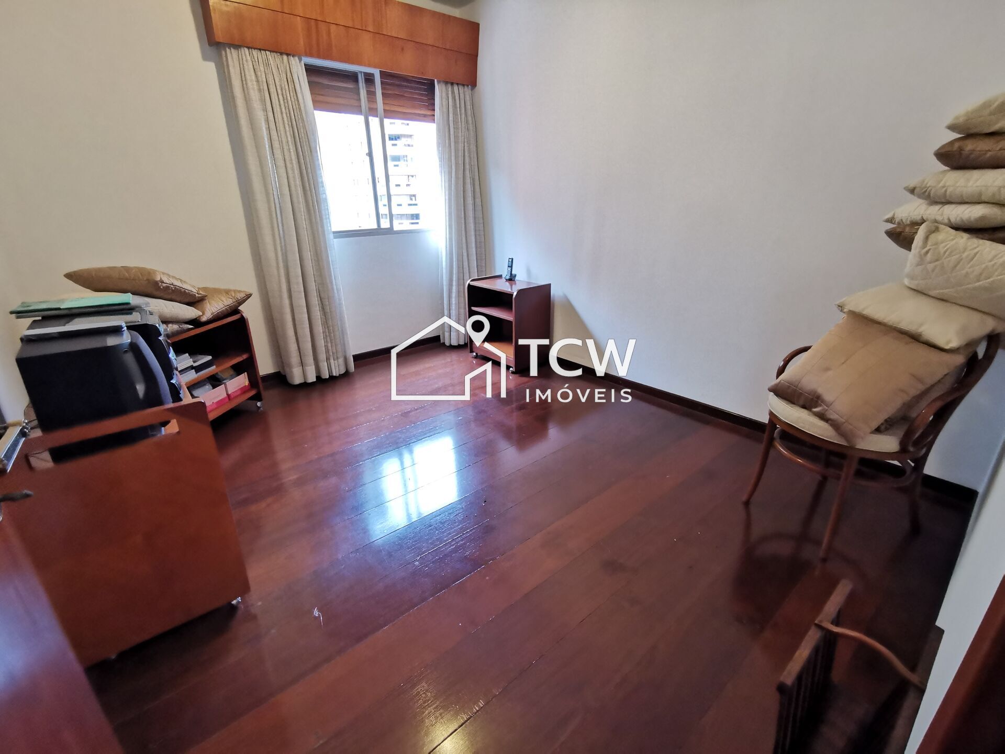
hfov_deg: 94.5
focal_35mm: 16
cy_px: 377
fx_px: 465
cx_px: 502
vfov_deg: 78.1
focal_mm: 2.35
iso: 640
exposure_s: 1/30
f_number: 2.2
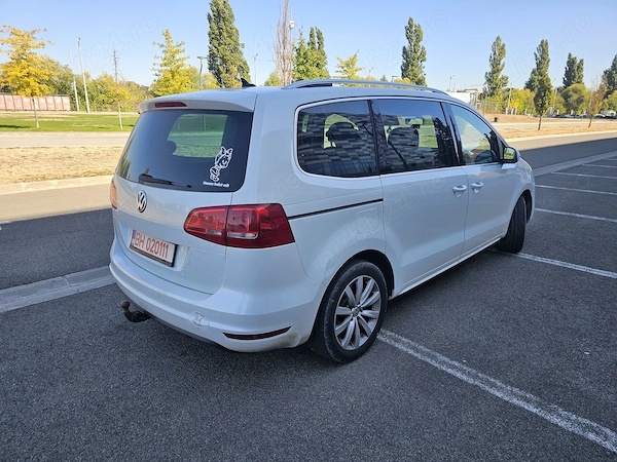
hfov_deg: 73.9
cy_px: 231
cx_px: 308
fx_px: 410
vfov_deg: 58.9
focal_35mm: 23
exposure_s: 1/269
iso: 10
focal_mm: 6.3
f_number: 1.7
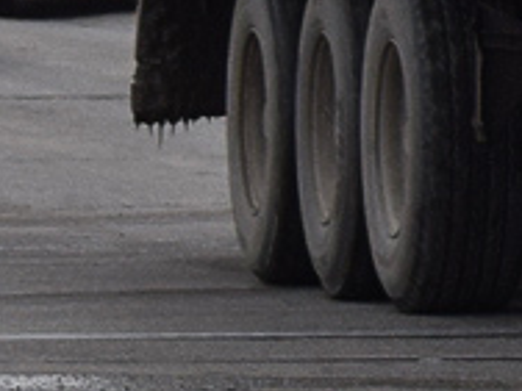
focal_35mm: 507
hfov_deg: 3.8
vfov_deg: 2.9
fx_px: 7647
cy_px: -521
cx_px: 1455
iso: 280
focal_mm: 55
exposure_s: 1/250
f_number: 8
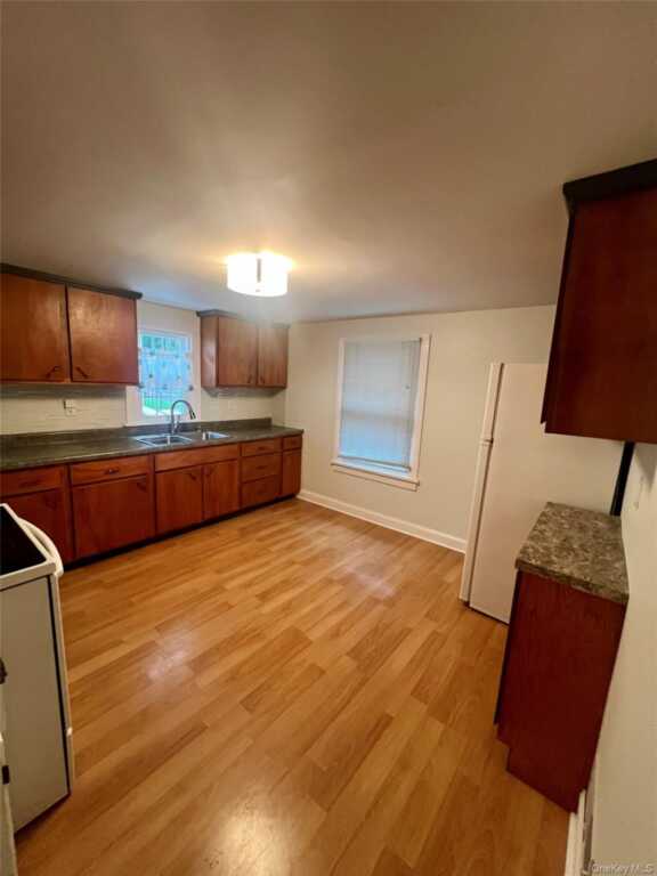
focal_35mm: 13
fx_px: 329
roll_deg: -2.4
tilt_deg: -8.7
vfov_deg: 106.2
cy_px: 438
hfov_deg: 89.9
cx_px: 328
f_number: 1.8
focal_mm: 1.57
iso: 320
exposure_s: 1/60
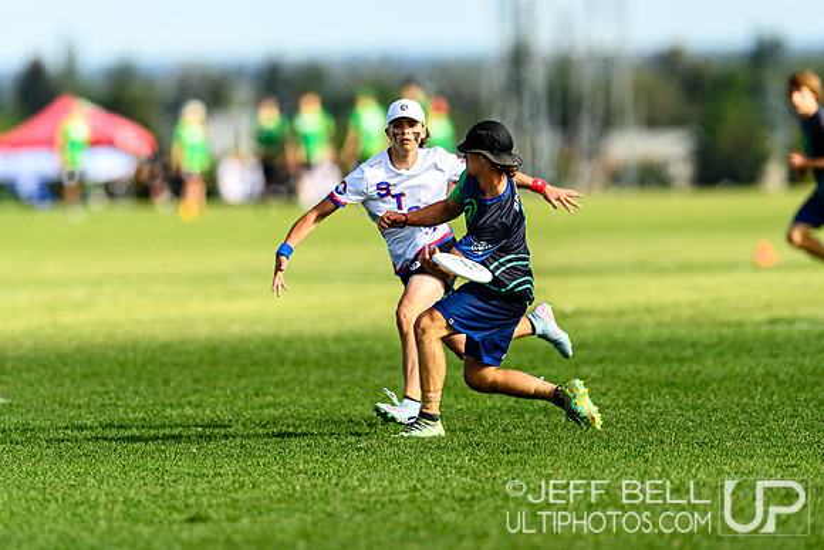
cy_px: 275
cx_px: 412
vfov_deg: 2.3
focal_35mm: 600
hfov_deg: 3.4
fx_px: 13736
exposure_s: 1/1600
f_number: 3.2
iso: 100
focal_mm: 400
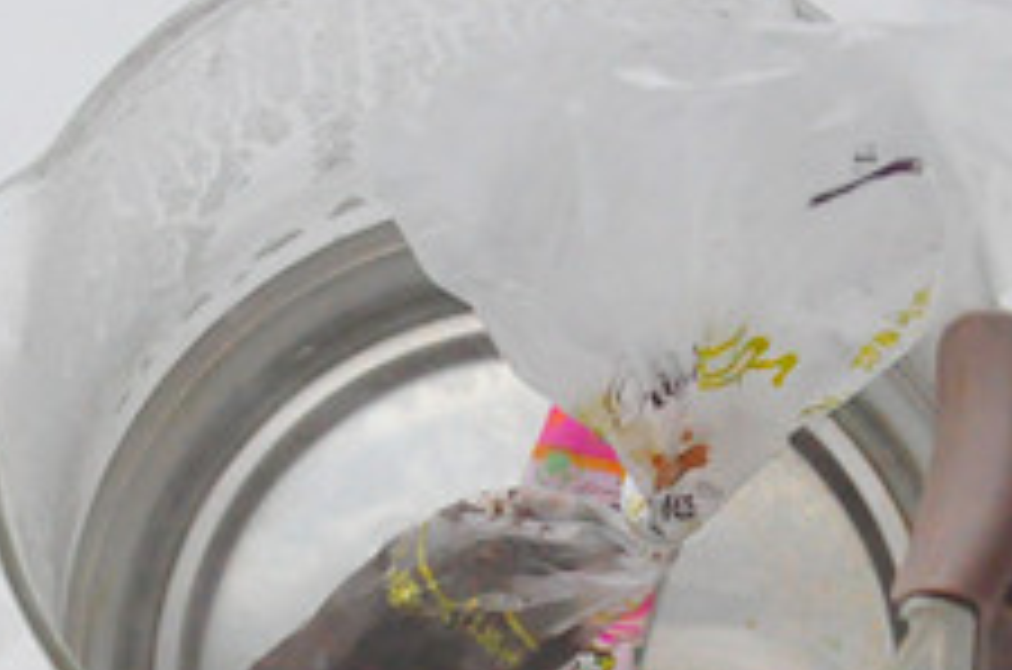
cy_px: 888
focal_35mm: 128
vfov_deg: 10.4
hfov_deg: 16.0
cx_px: 621
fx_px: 3591
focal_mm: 24
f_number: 3.8
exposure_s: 1/1000
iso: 2500
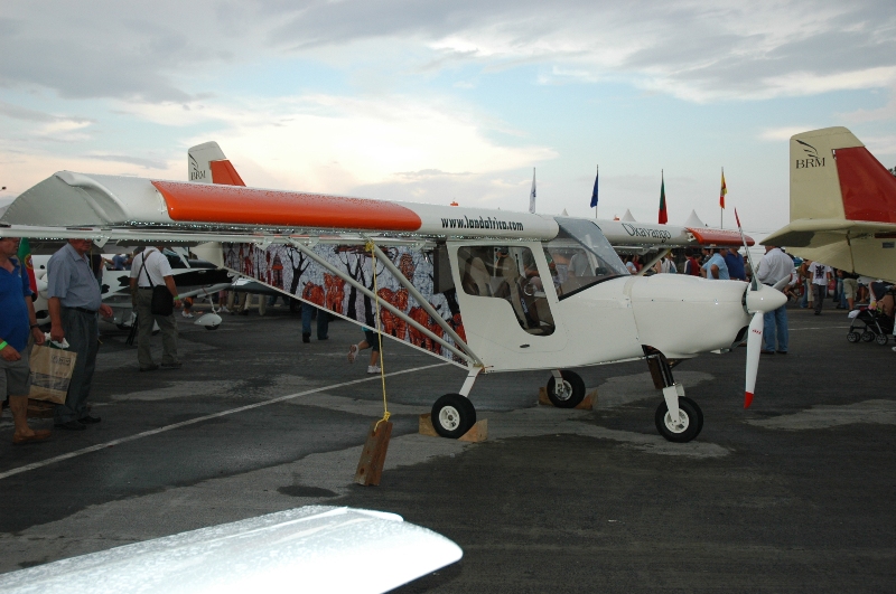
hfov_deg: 51.3
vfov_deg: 35.4
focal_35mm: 38
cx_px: 448
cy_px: 297
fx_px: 932
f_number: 3.8
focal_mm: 25
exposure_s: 1/320
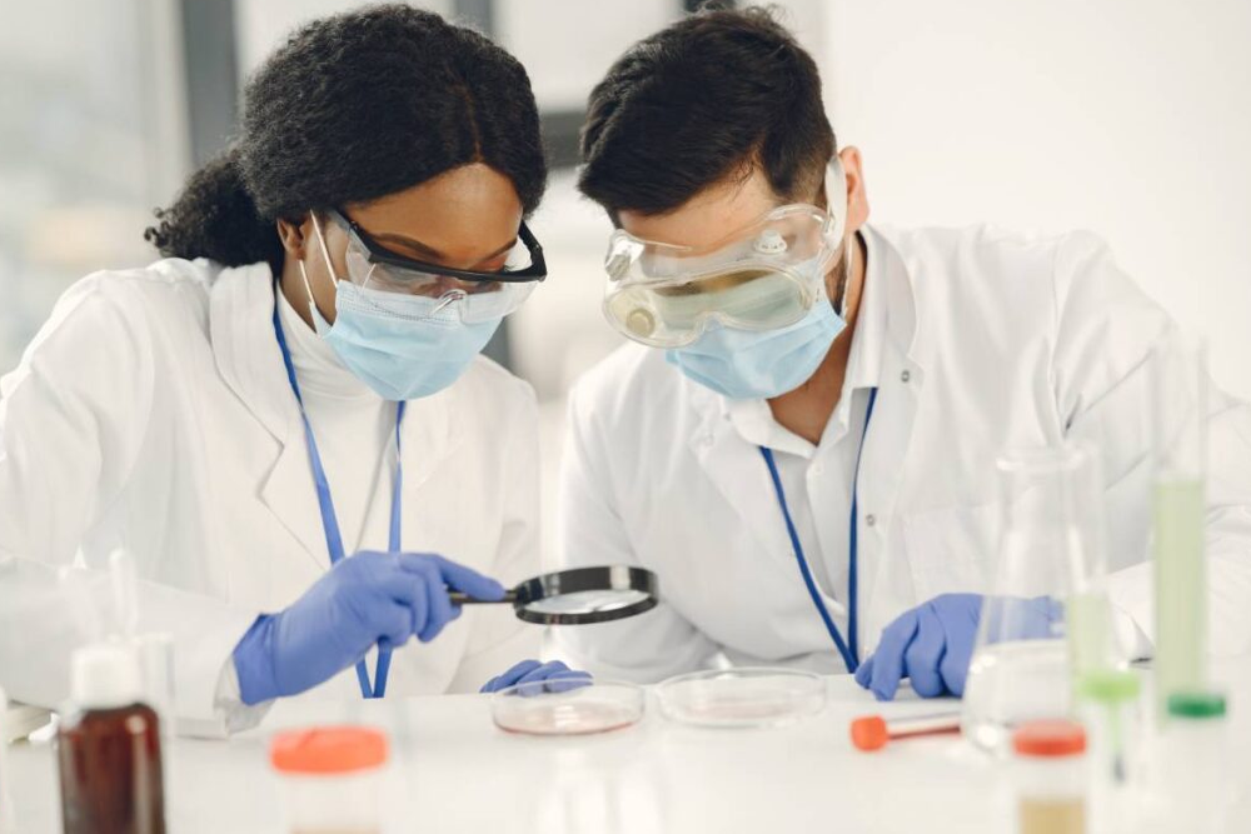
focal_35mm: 87
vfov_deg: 15.7
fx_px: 3023
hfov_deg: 23.4
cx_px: 626
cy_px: 408
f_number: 2.2
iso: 400
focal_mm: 85
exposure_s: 1/320
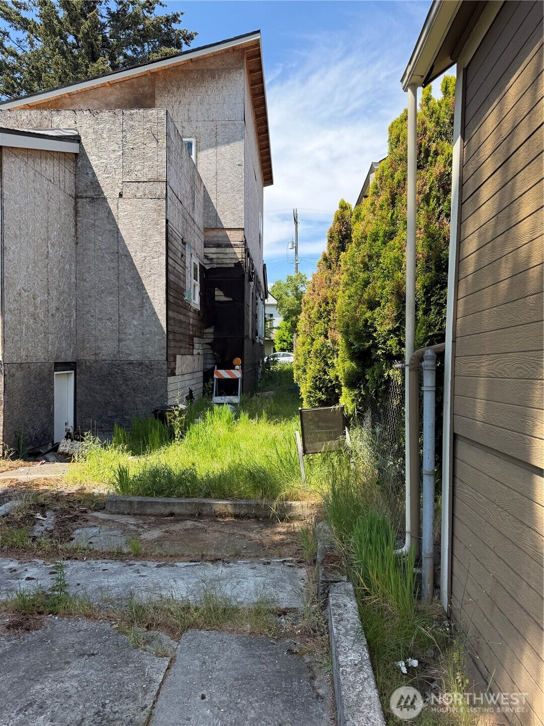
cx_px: 272
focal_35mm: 24
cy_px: 363
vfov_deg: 71.6
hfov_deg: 56.8
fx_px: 503
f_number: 1.78
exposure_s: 1/1812
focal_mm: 6.76
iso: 100
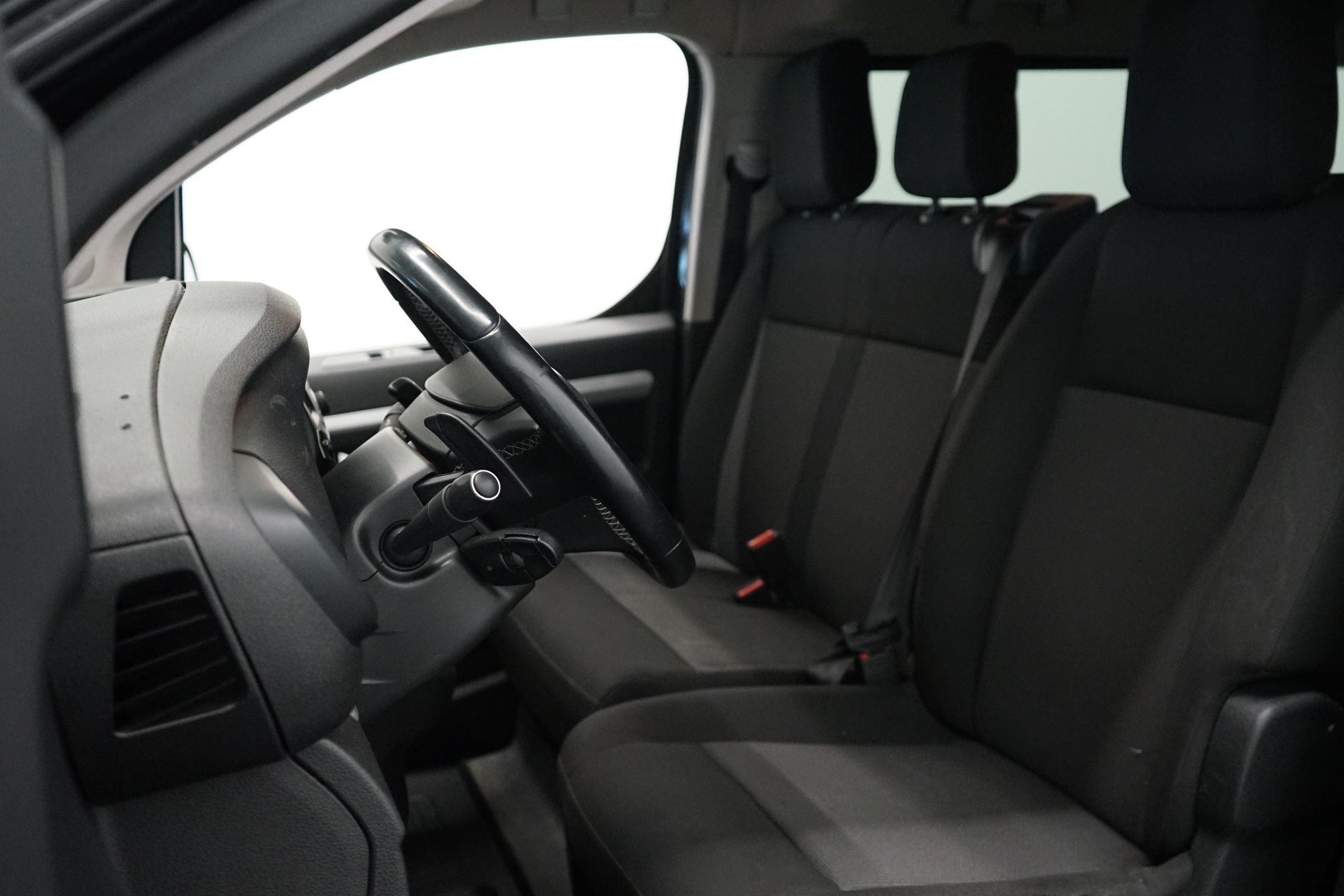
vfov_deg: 40.0
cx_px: 749
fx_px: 1232
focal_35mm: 33
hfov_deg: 57.1
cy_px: 466
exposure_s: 1/160
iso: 4000
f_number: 3.5
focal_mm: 29
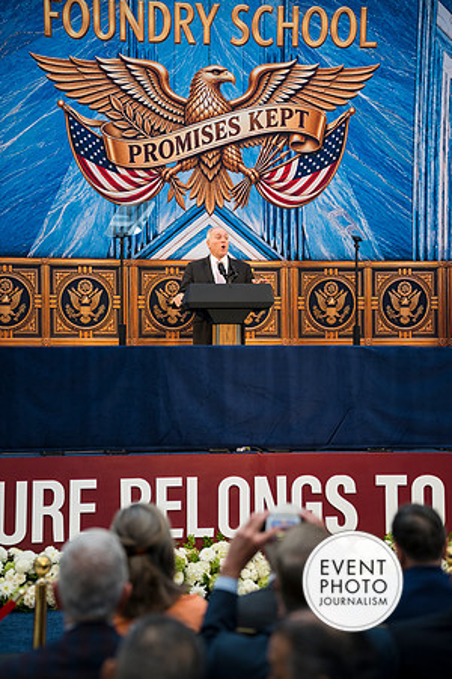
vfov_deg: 27.0
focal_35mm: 75
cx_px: 226
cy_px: 340
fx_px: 1412
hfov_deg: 18.2
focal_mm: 75
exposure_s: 1/200
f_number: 2.8
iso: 280
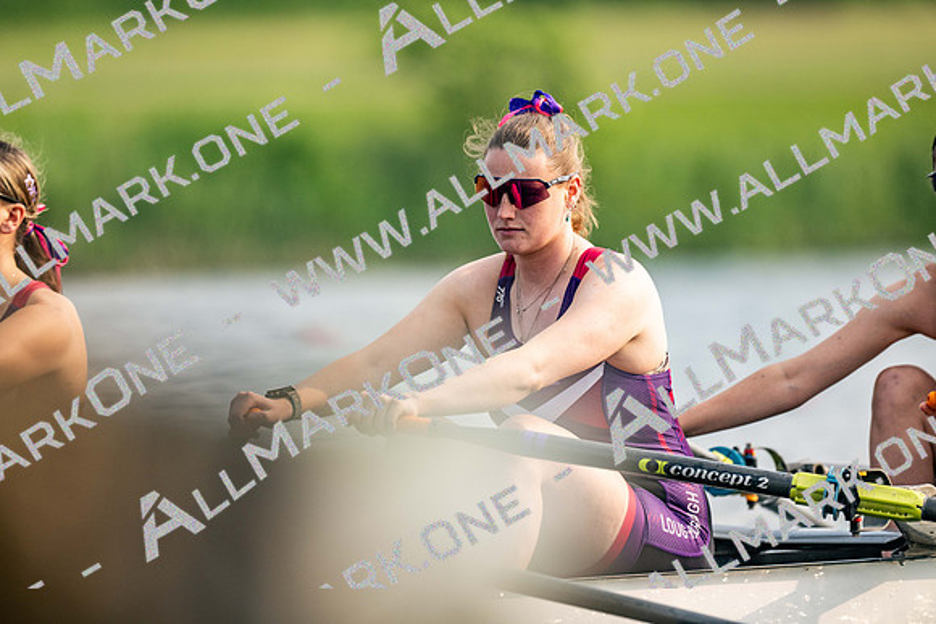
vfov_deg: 2.3
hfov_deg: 3.4
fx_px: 15603
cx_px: 468
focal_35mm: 600
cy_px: 312
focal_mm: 600
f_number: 4
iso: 450
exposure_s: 1/2500
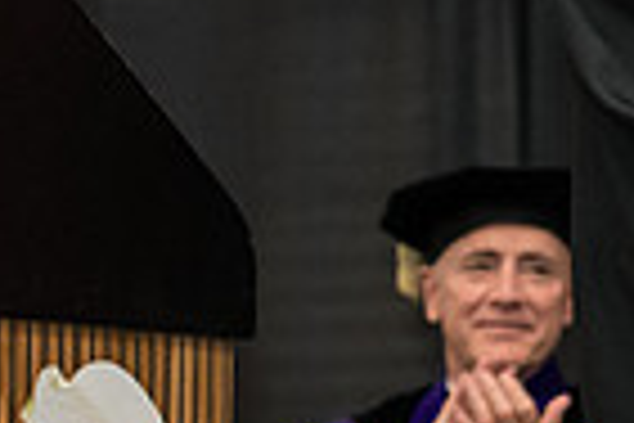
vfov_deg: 4.4
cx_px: 1079
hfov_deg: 6.5
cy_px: -79
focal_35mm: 309
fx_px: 5441
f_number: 4
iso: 3200
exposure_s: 1/200
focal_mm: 75
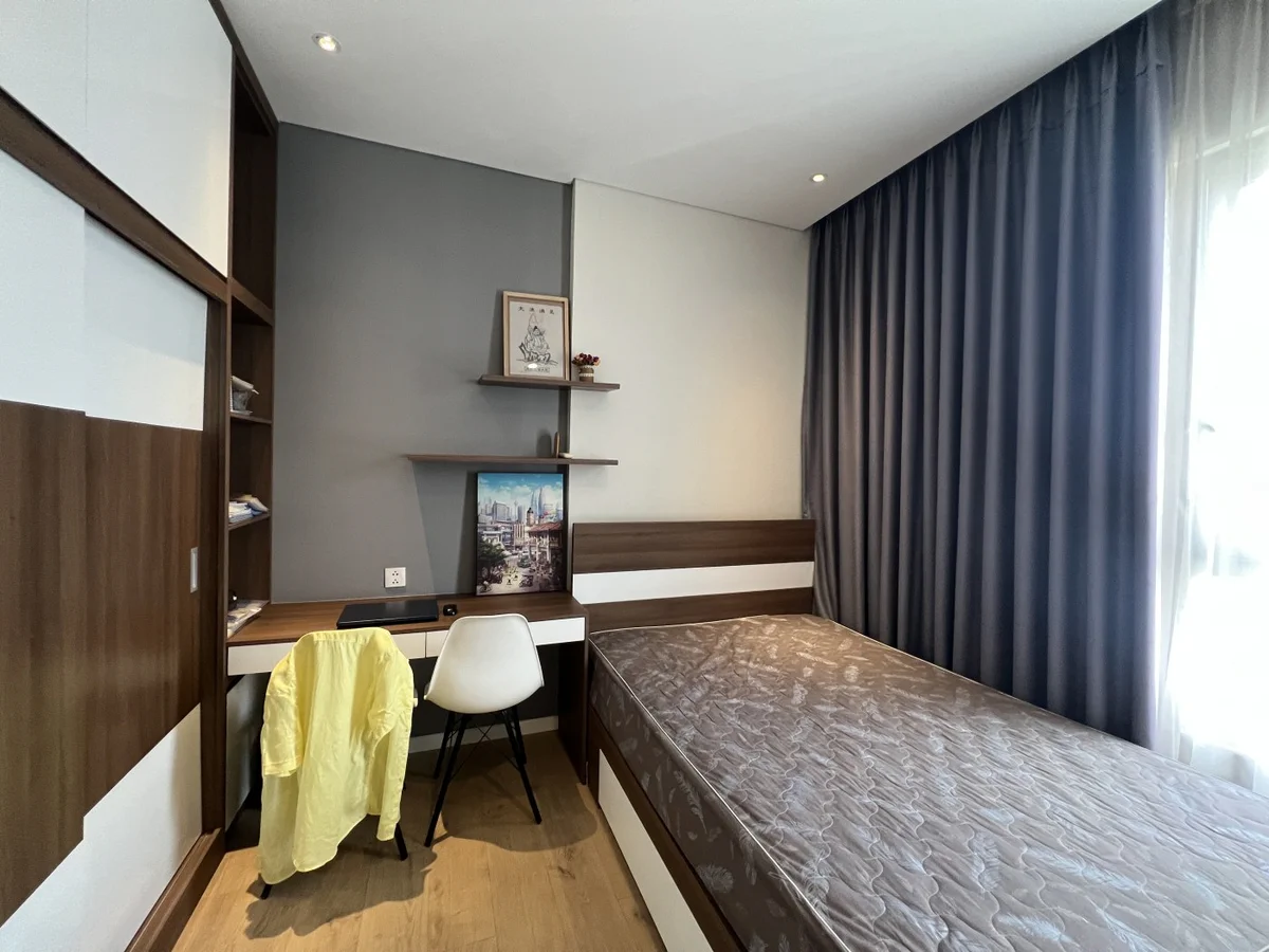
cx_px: 634
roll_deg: -0.6
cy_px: 476
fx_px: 477
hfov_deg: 106.2
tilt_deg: -0.2
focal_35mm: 13
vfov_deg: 89.9
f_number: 1.8
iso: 250
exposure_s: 1/80
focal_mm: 1.57
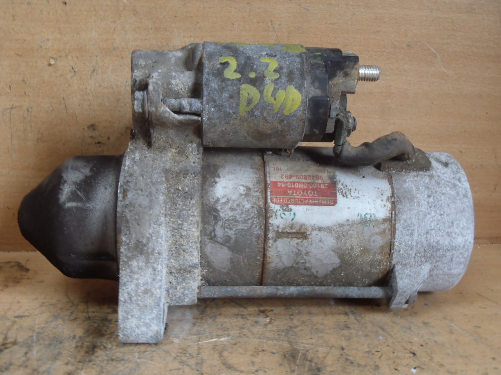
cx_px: 250
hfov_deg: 50.1
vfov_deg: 38.7
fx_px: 536
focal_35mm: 37
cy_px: 188
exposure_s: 1/8
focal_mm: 6.64
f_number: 4.7
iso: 200
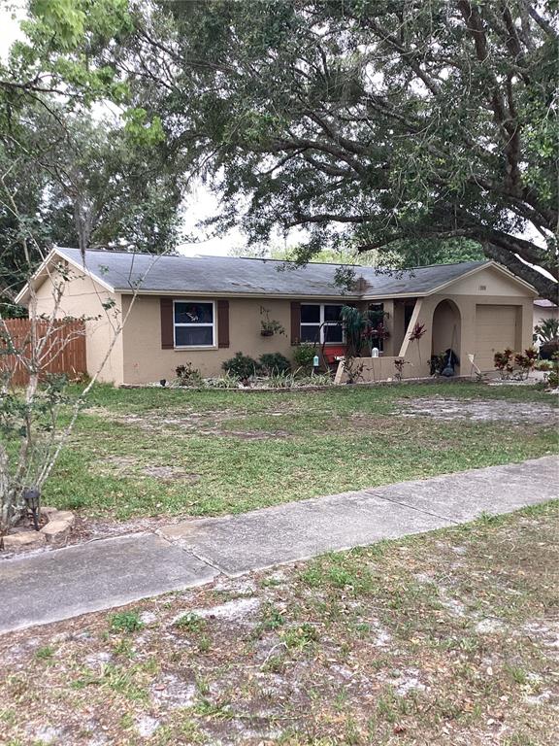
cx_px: 280
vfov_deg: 58.4
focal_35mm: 31
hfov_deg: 45.4
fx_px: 667
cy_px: 373
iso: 50
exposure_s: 1/60
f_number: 2.4
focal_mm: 3.3
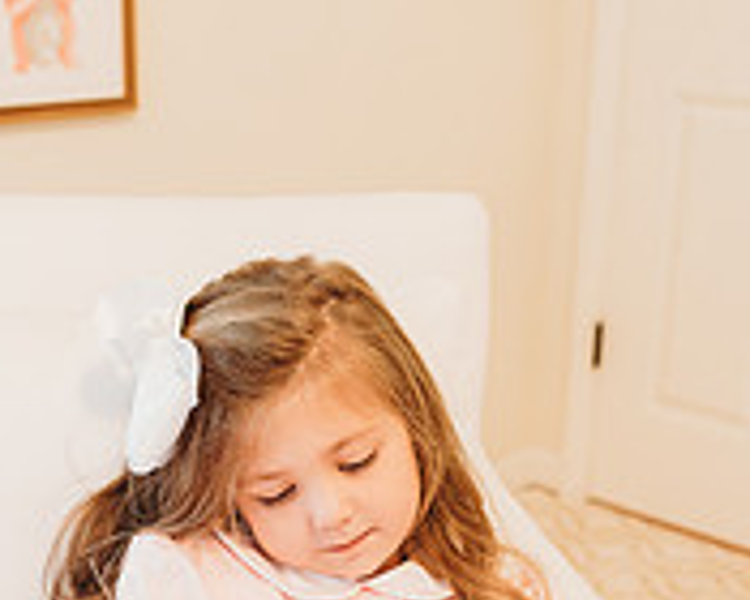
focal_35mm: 58
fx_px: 1287
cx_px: 296
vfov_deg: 26.1
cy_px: 411
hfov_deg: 32.4
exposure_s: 1/160
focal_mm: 24
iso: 1250
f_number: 2.5
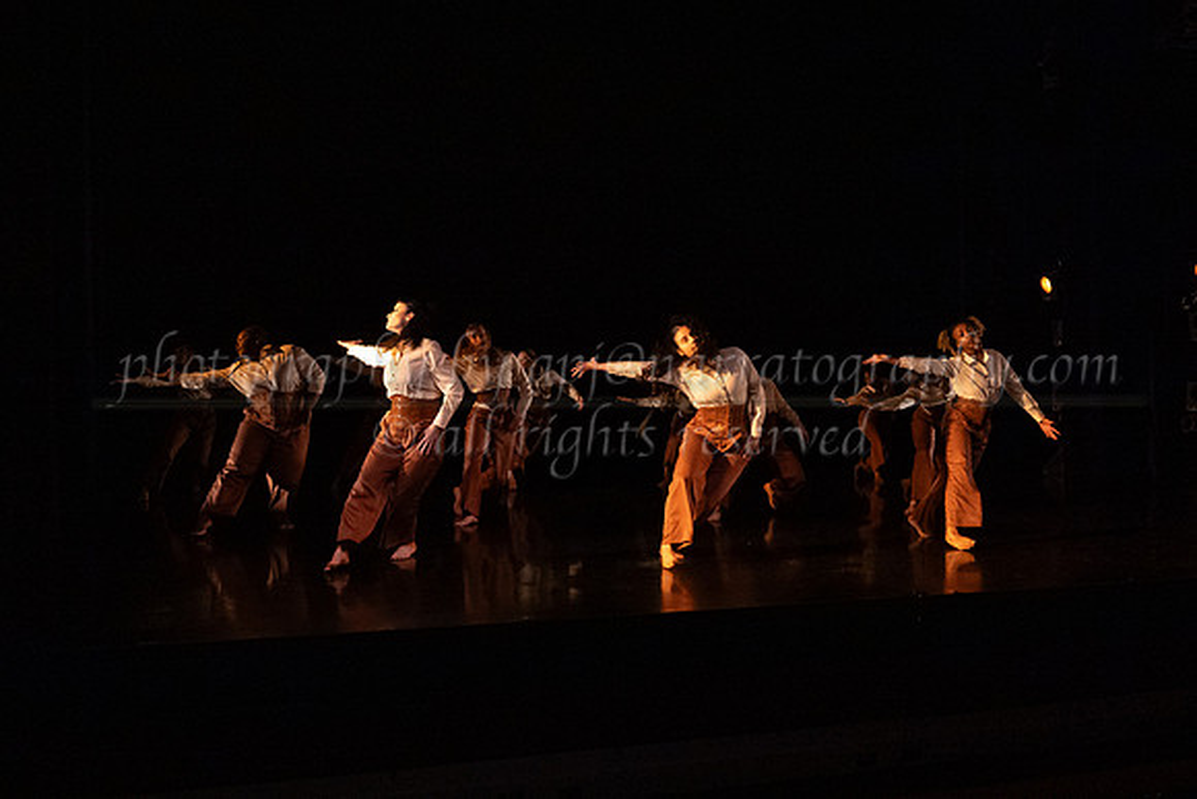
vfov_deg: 34.3
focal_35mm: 39
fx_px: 1292
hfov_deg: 49.2
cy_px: 399
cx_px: 755
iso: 4000
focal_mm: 28
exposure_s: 1/400
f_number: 4
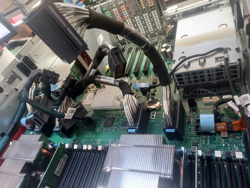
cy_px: 94
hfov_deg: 71.6
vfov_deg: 56.8
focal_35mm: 24
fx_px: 173
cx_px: 125
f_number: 1.8
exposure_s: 1/30
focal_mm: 4.6
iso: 500
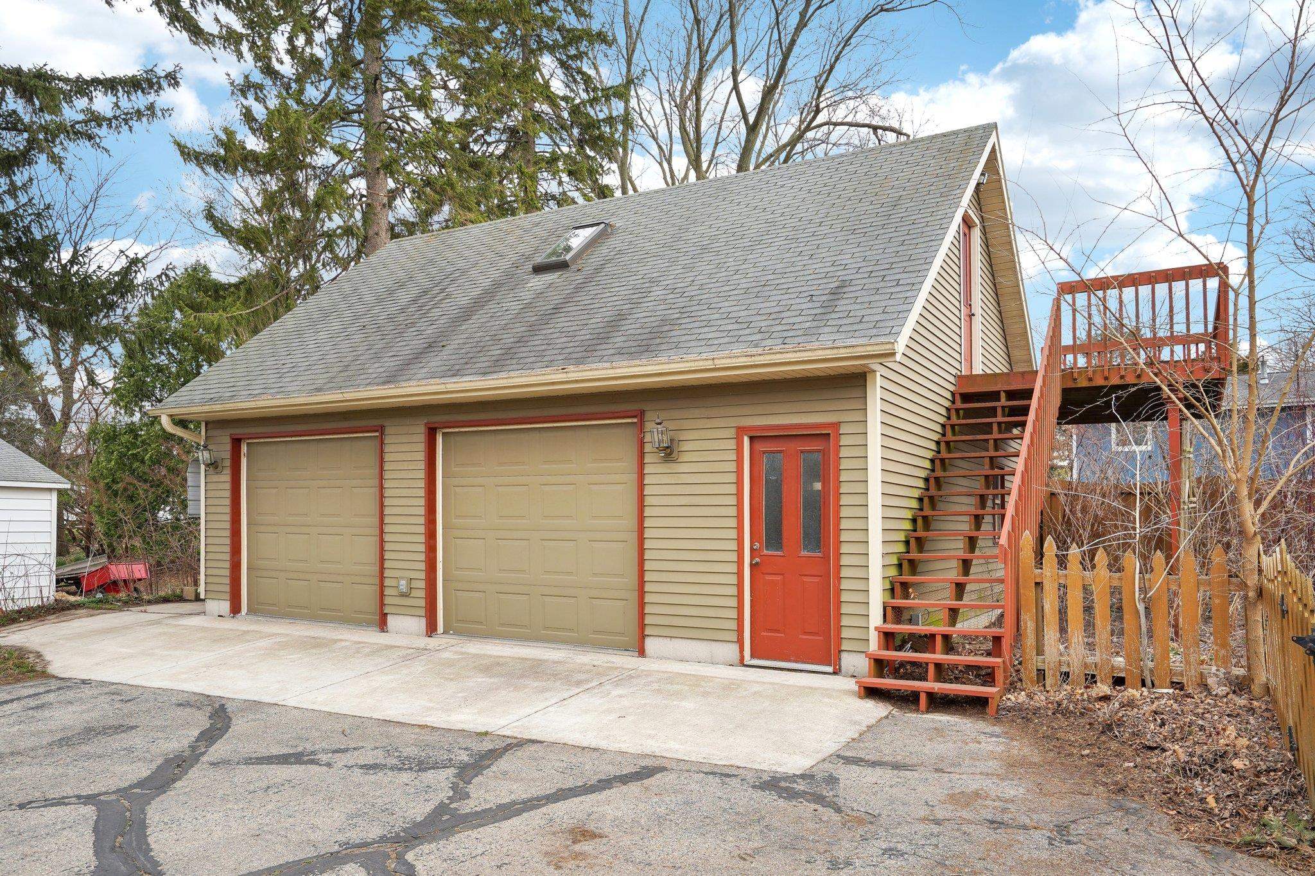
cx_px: 658
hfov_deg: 73.7
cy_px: 438
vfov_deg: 53.1
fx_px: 877
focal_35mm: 24
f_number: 8
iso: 160
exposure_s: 1/50
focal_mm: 24
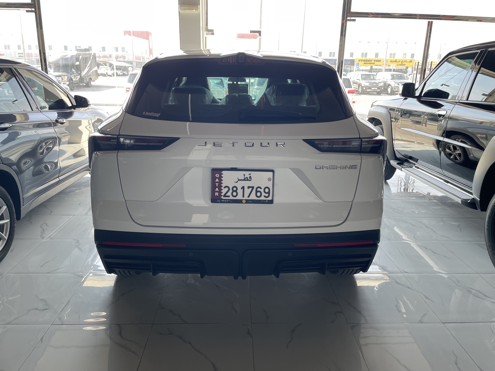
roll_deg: -0.4
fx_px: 372
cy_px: 186
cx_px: 248
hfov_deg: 67.3
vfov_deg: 53.1
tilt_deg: -14.1
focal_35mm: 26
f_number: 1.6
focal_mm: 4.2
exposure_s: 1/145
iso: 32
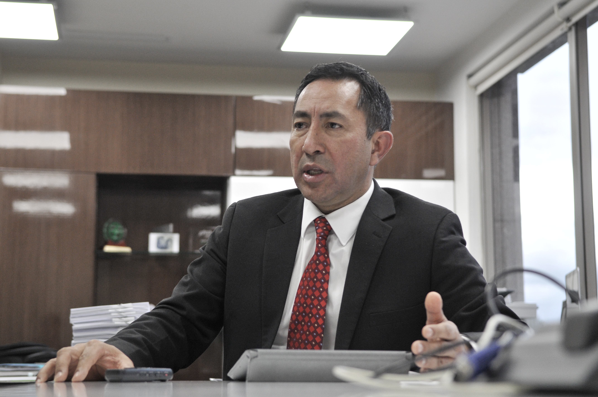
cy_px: 198
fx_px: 1120
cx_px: 299
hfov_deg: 29.9
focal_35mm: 68
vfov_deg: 20.1
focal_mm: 45
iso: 800
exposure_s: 1/160
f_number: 2.8
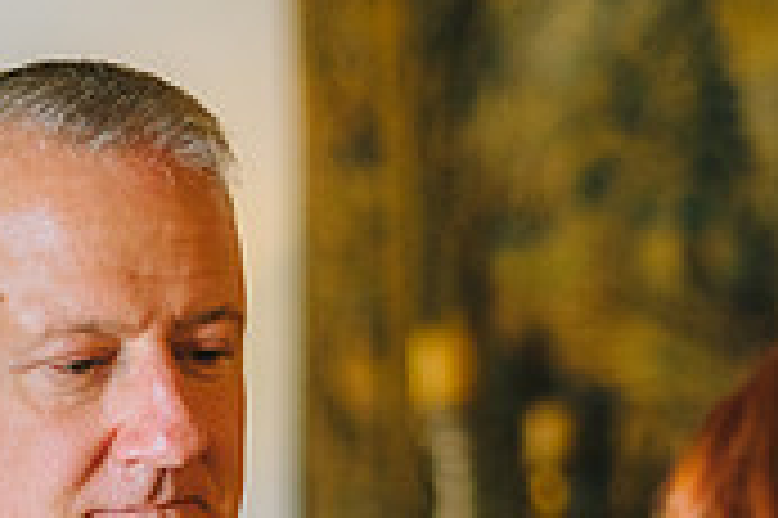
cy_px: 777
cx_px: -162
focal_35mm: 168
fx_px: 3627
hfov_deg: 12.0
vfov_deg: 8.0
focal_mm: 50
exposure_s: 1/500
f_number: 2.2
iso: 1600
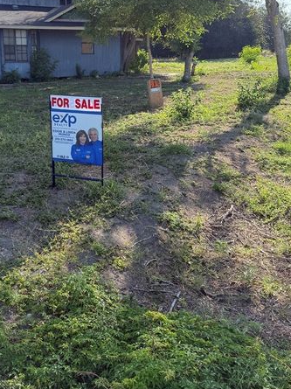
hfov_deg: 39.3
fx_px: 404
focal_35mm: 36
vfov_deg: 50.3
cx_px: 105
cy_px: 125
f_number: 1.78
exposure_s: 1/1901
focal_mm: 6.76
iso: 100
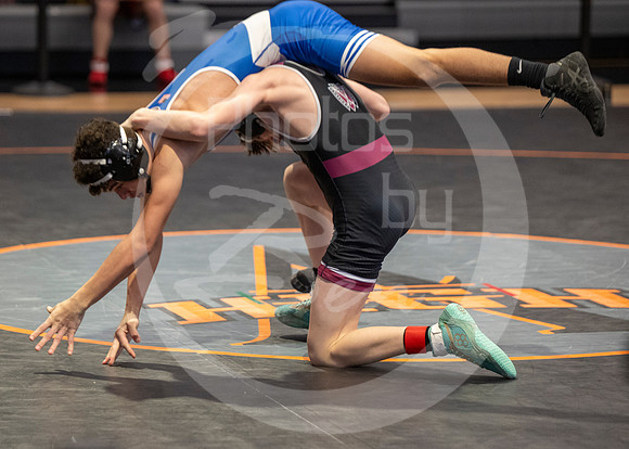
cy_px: 303
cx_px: 300
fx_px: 3280
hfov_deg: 11.0
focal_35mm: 184
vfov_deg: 7.8
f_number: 2.8
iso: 3200
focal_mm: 130
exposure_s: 1/1000
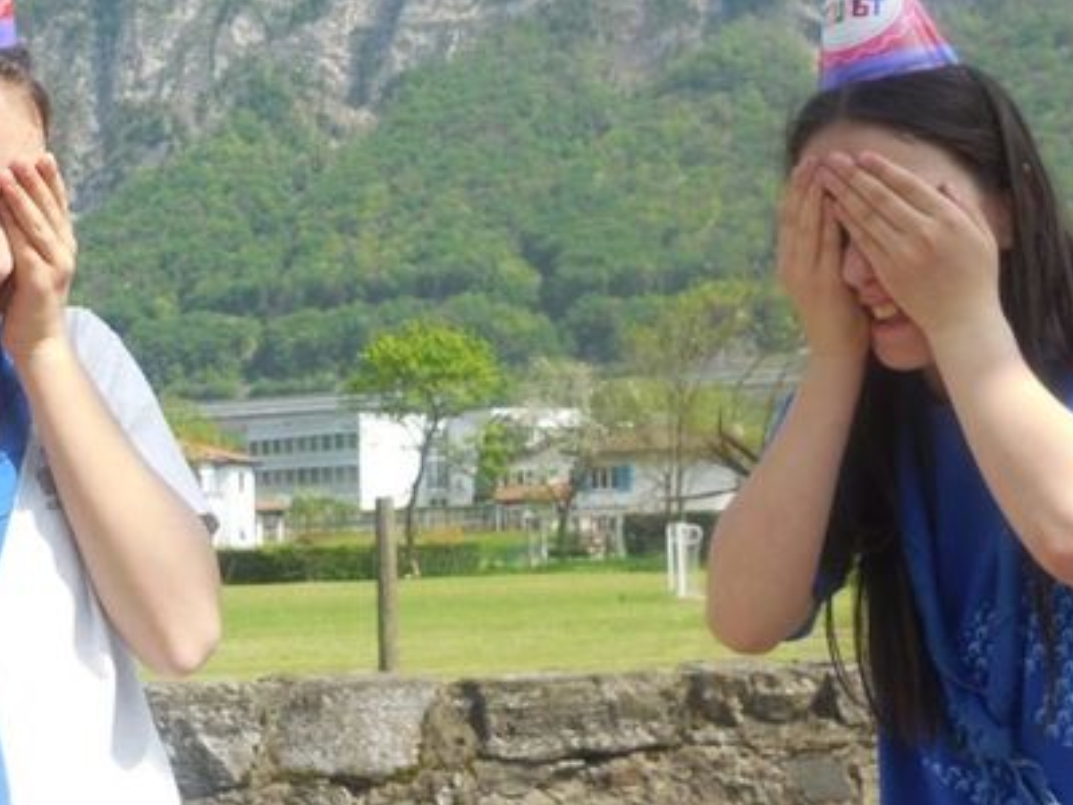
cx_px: 453
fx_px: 2139
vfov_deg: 21.2
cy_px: 255
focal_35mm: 69
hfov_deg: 28.1
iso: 125
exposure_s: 1/500
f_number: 3.8
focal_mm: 8.2
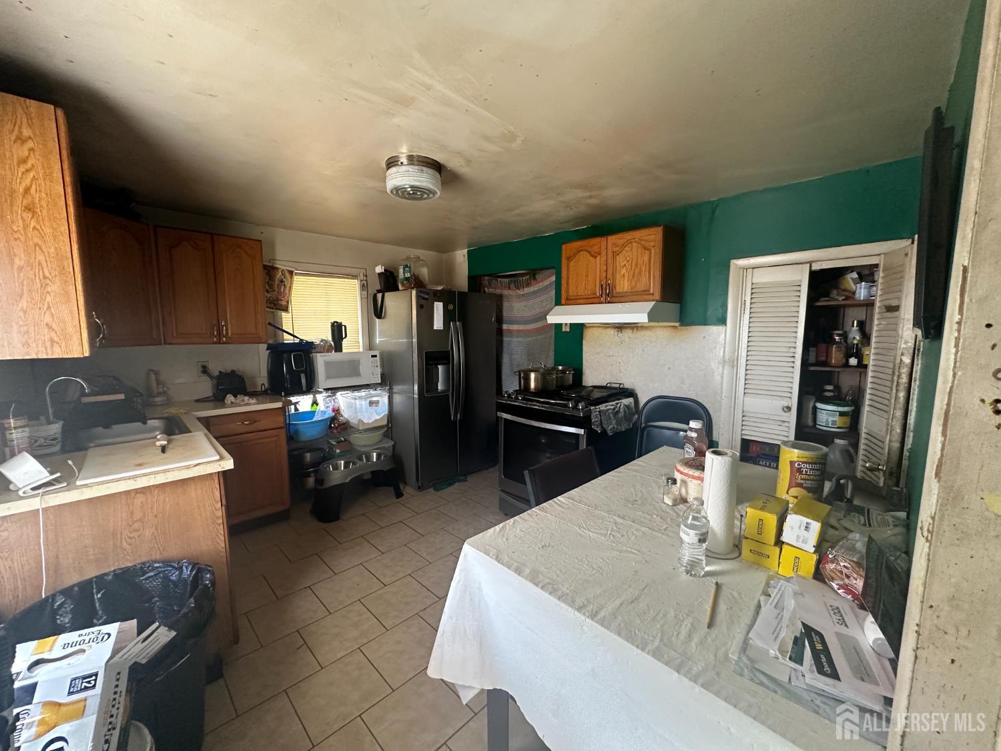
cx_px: 500
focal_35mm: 14
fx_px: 405
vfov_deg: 85.7
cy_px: 376
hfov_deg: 102.1
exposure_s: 1/86
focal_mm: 2.22
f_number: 2.2
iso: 320
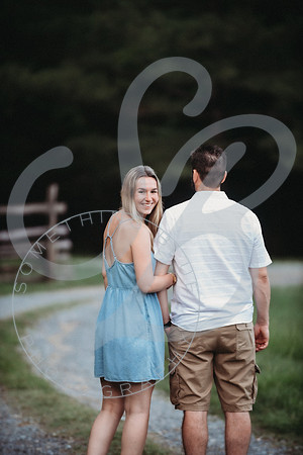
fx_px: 2525
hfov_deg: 6.9
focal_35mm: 200
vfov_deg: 10.3
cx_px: 152
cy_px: 228
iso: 800
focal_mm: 200
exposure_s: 1/250
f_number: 2.8
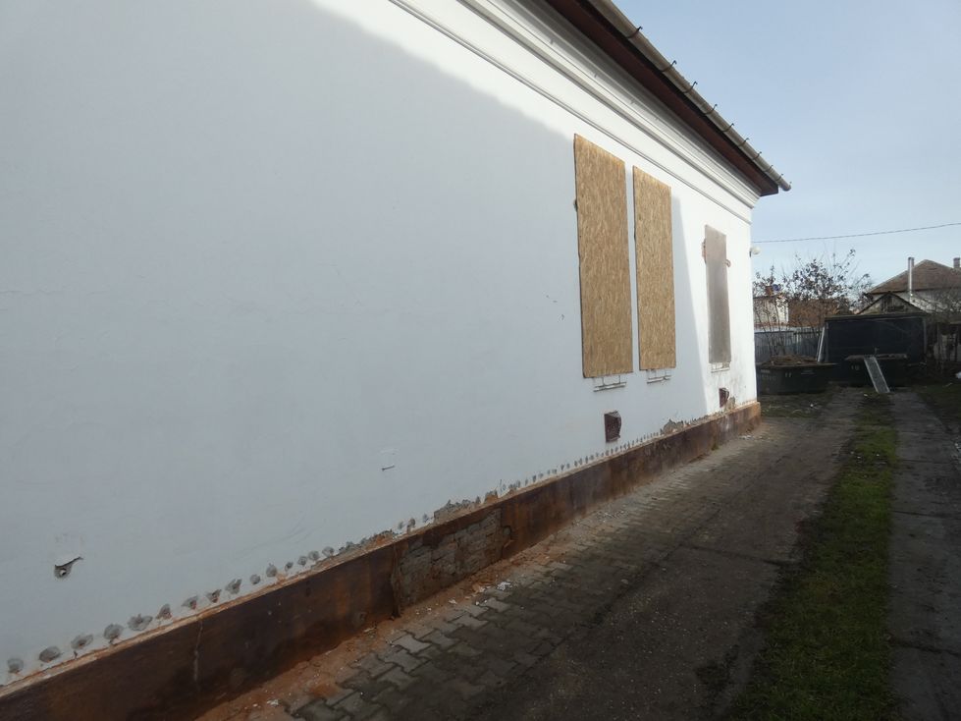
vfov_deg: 66.0
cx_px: 480
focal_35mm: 20
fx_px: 555
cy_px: 360
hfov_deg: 81.8
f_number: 2.8
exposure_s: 1/800
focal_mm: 3.6
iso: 80
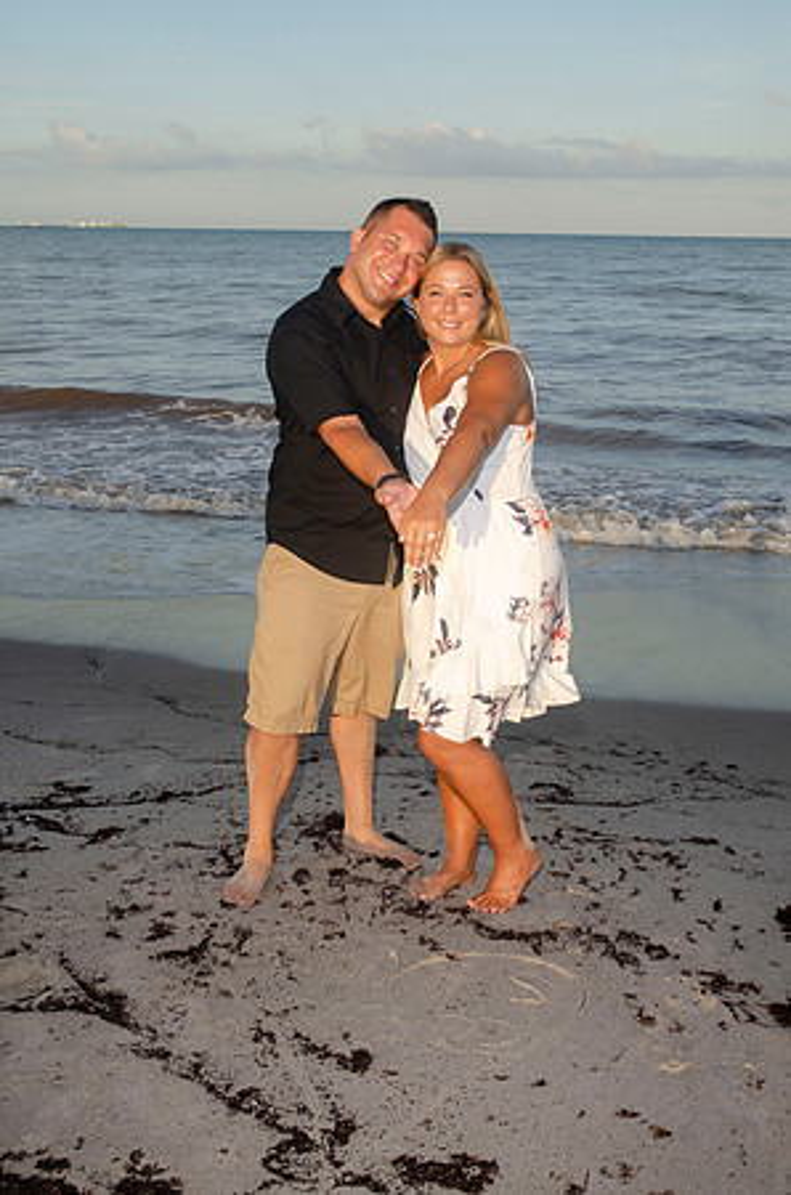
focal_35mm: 44
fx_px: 1440
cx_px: 396
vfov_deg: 45.0
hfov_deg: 30.7
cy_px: 598
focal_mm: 29
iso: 100
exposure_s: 1/250
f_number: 7.1
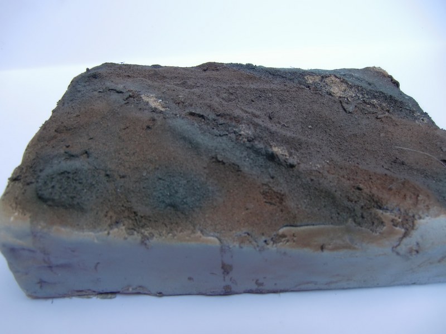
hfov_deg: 71.6
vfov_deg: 56.8
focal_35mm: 24
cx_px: 223
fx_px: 309
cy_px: 167
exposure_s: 1/60
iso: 125
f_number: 3.2
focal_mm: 4.3
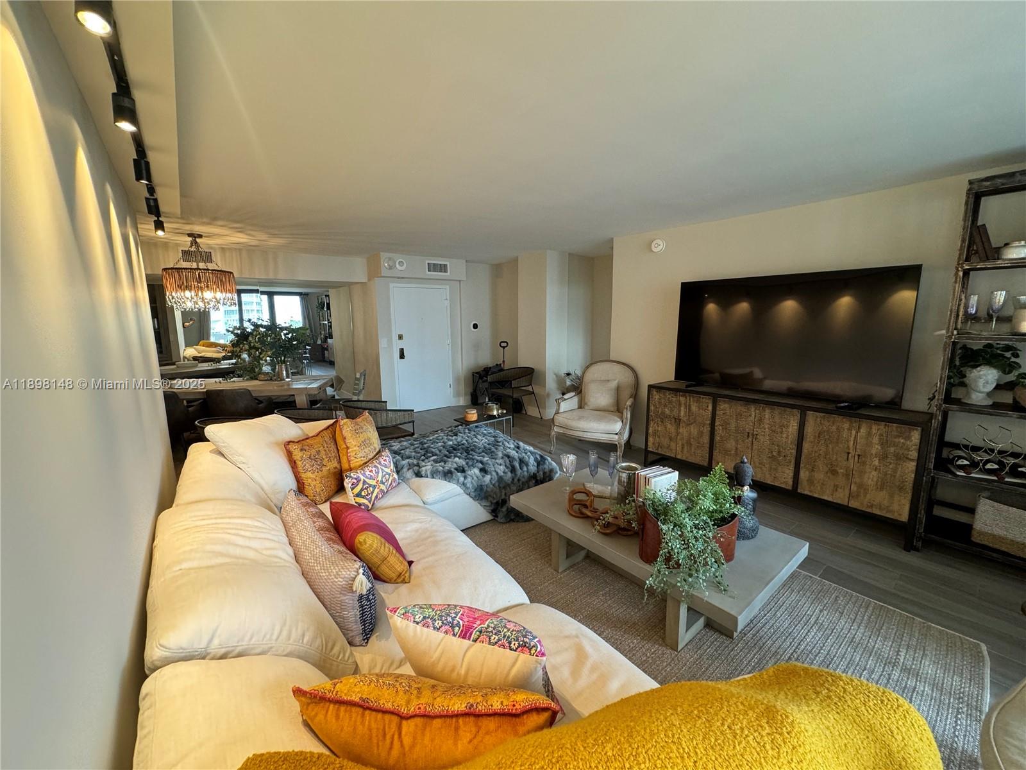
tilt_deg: -10.2
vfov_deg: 85.7
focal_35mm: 14
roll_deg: +0.7
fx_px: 415
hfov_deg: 102.1
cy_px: 385
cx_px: 513
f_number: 2.2
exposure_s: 1/60
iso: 200
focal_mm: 2.22
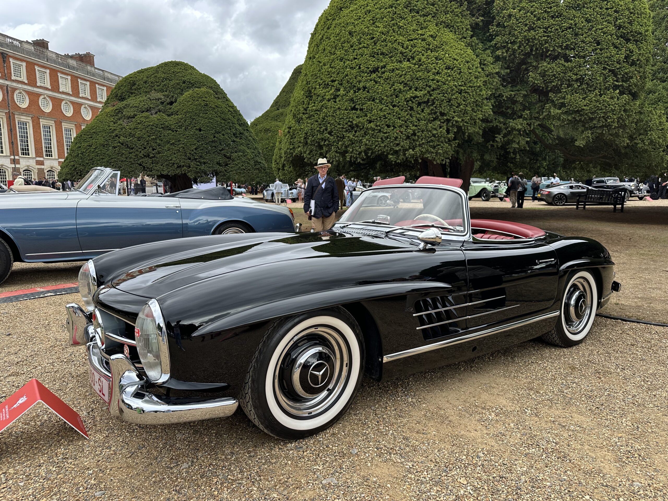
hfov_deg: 71.6
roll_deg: +0.5
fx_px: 463
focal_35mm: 24
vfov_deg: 56.8
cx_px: 334
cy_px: 250
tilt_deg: -8.0
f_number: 1.78
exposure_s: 1/1198
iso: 80
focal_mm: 6.86
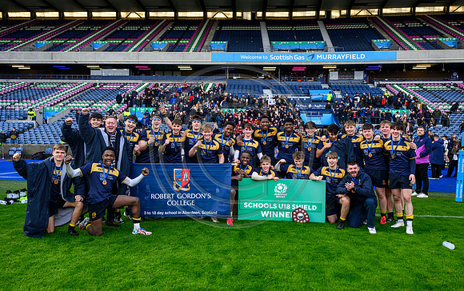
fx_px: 371
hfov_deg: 64.0
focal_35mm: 29
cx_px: 232
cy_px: 137
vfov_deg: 42.8
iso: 1250
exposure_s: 1/800
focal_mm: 27.5
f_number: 5
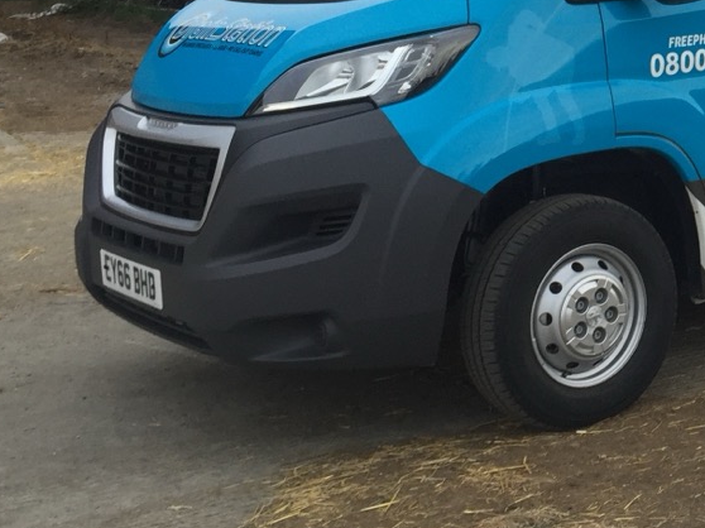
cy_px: 25
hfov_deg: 23.1
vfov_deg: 18.5
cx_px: 831
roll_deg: +0.5
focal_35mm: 78
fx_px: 1588
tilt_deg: -4.1
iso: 32
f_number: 2.2
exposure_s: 1/50
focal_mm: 4.15
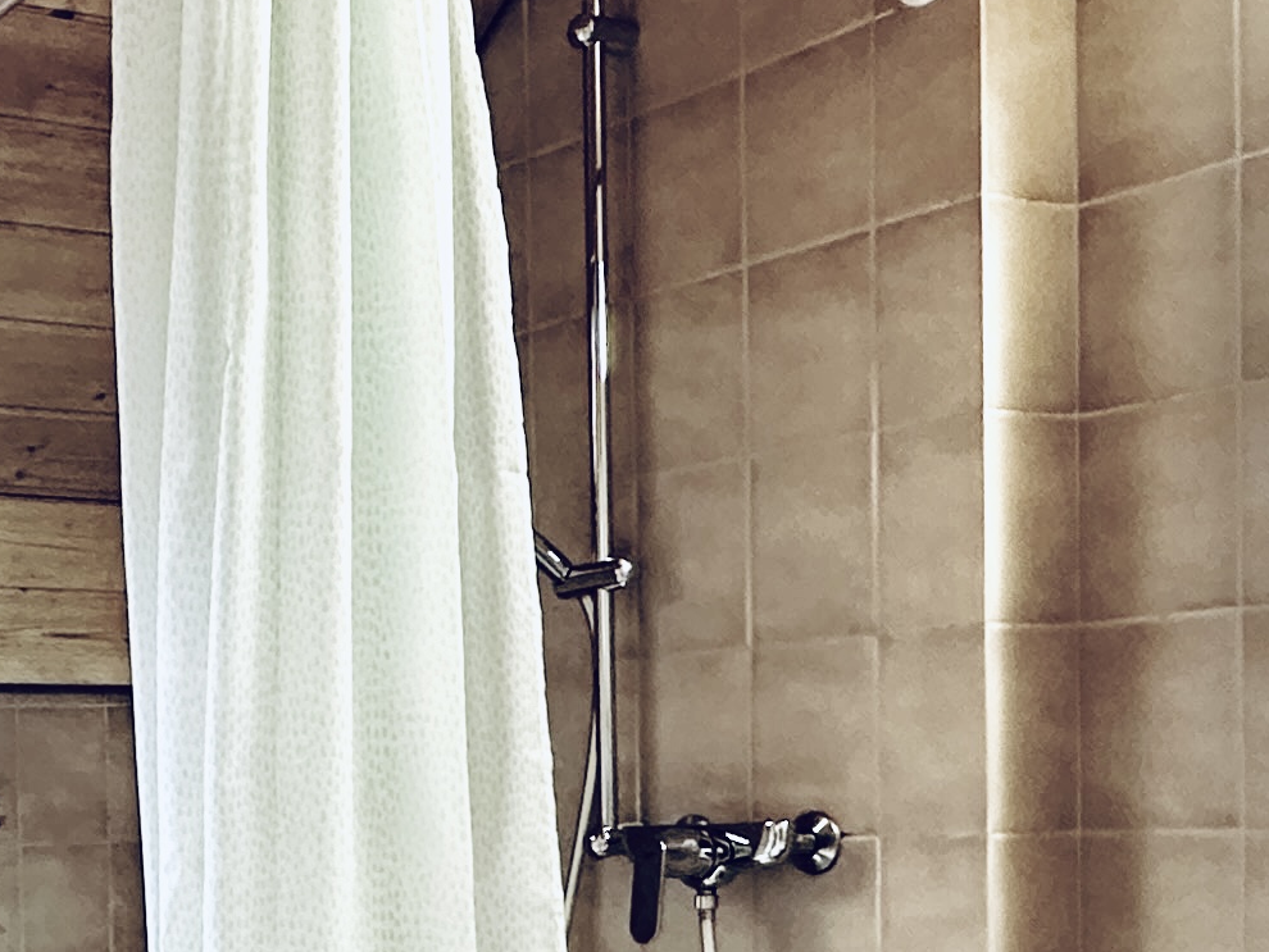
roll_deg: +1.8
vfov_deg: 24.7
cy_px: 906
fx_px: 2090
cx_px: -222
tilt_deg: -2.8
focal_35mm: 57
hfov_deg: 29.4
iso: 320
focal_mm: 2.22
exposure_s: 1/50
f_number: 2.2
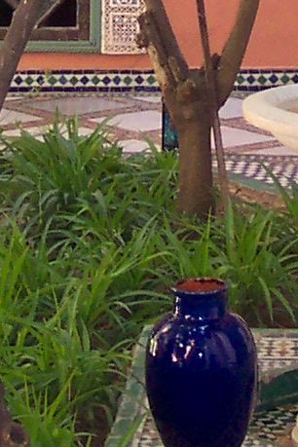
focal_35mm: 179
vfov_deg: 11.1
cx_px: 296
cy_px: -217
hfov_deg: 7.6
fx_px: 2222
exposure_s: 1/45
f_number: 2.8
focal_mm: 8
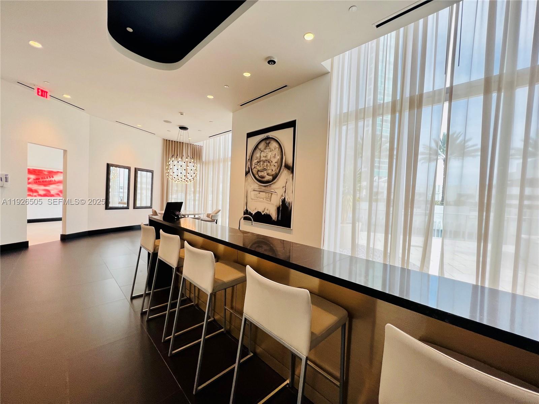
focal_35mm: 13
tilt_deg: -2.3
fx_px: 202
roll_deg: -2.5
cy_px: 202
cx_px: 270
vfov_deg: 89.9
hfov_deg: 106.2
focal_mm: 1.57
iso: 50
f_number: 1.8
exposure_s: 1/99
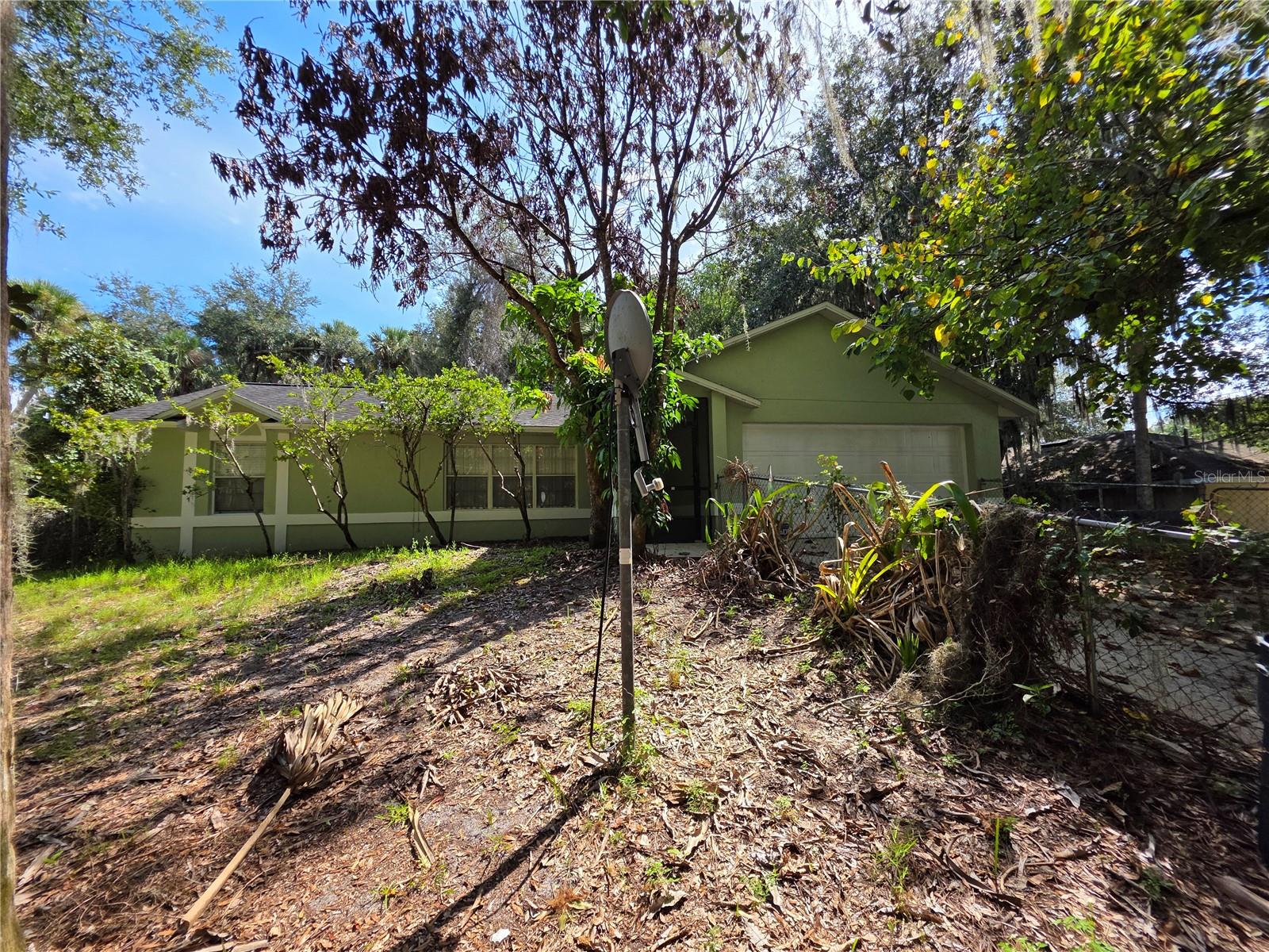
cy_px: 476
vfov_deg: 89.9
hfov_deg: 106.2
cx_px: 634
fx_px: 477
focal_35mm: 13
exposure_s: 1/1087
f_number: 1.9
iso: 40
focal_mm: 2.2
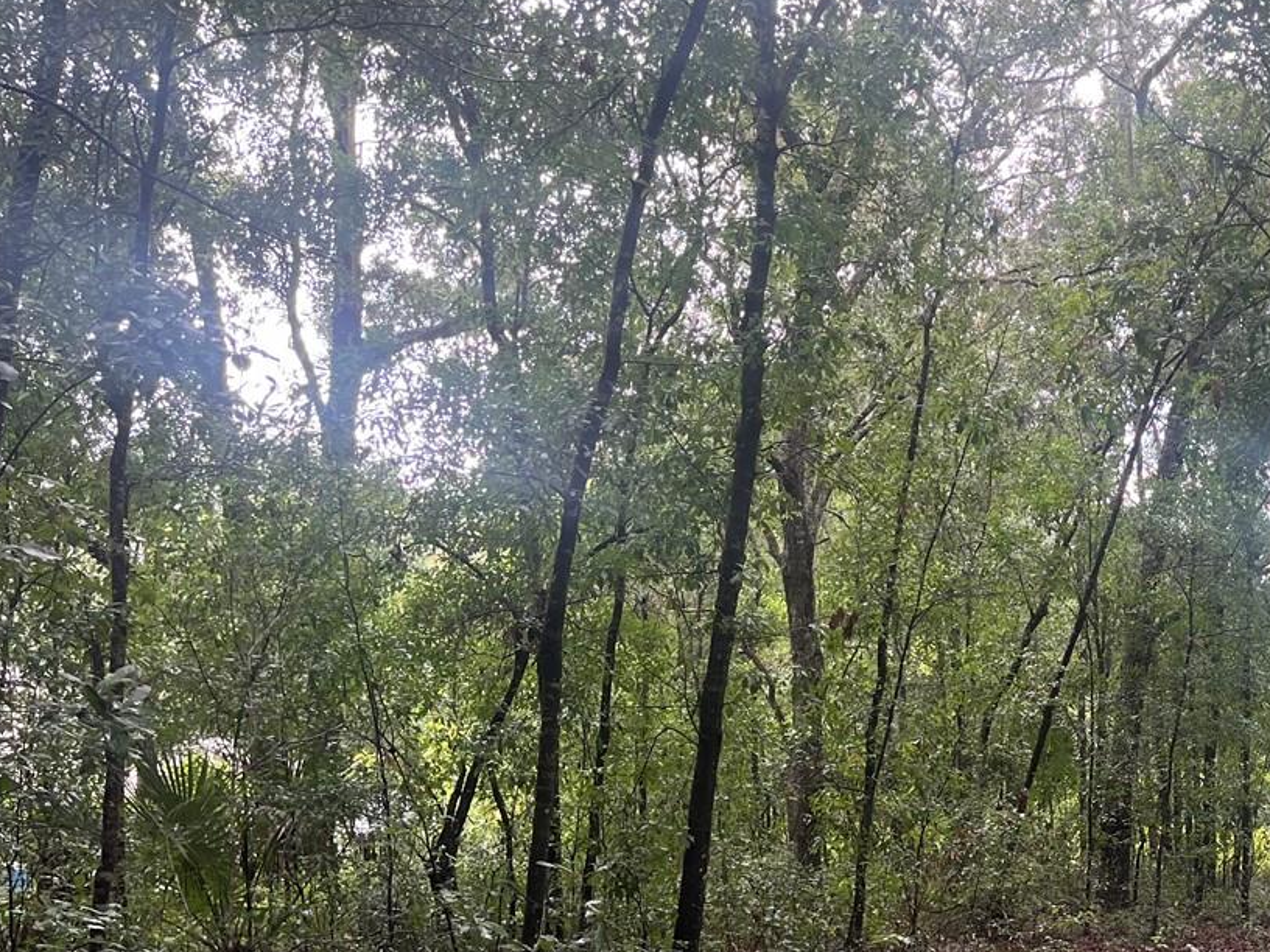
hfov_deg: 34.5
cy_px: 790
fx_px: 1871
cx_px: 1234
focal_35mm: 51
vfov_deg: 27.9
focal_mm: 5.1
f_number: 1.6
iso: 50
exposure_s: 1/124
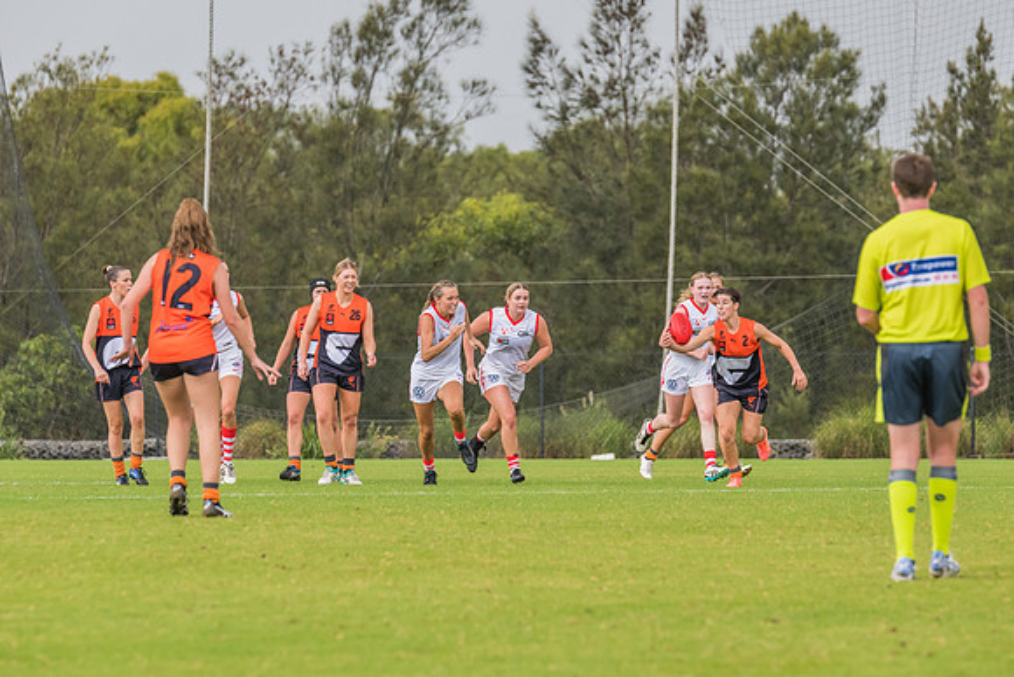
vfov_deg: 3.7
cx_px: 455
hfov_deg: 5.5
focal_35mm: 376
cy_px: 338
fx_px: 10592
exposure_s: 1/1250
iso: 800
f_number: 6.3
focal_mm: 300
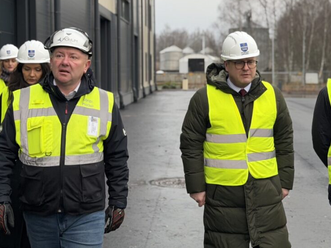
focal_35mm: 70
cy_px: 88
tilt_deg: -1.8
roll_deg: +0.7
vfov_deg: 21.0
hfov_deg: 27.5
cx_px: 233
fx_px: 669
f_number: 1.78
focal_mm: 6.76
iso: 64
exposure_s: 1/273
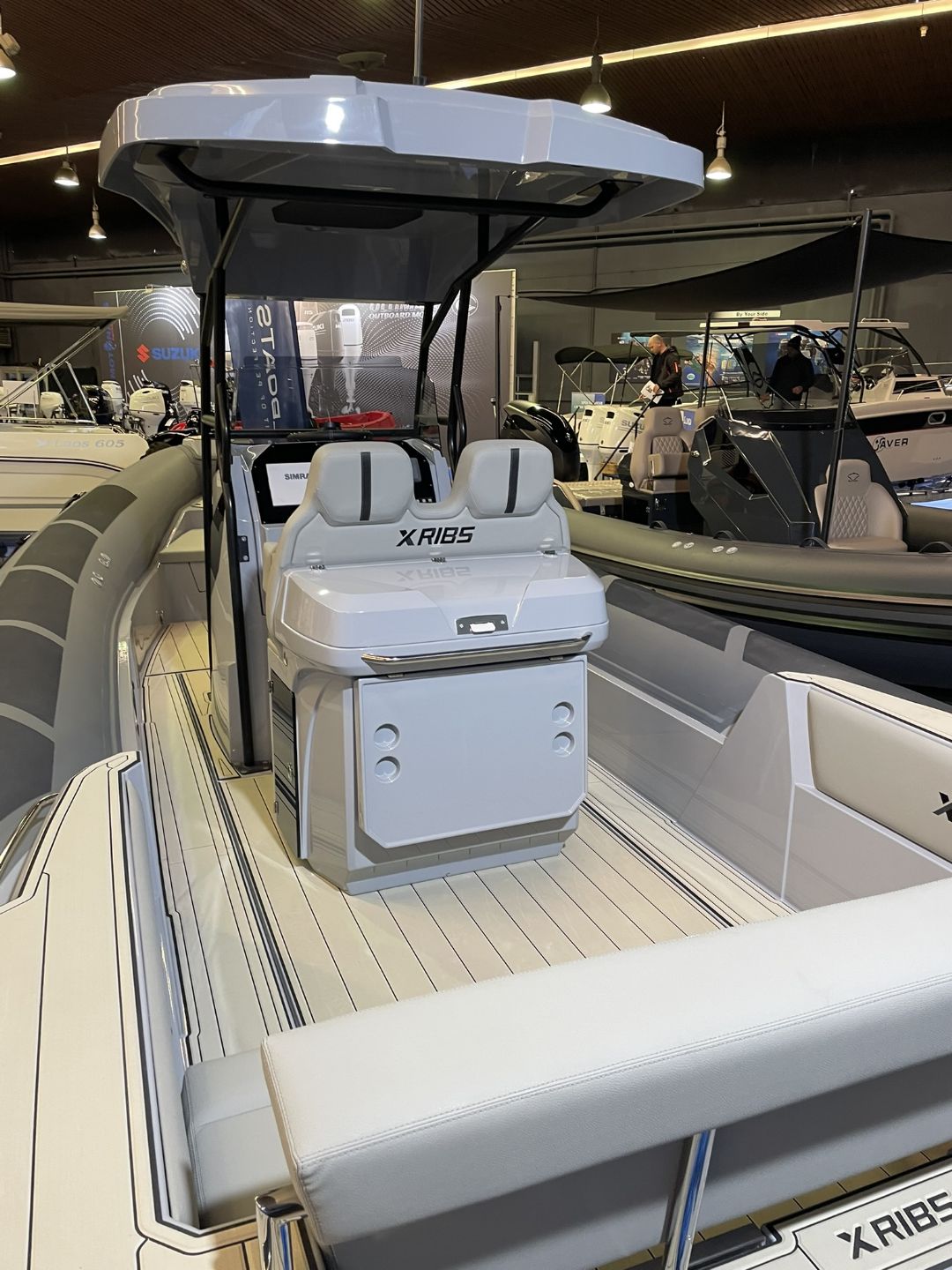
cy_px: 635
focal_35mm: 26
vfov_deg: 67.3
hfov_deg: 53.1
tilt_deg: -13.3
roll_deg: -0.9
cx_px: 476
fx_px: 953
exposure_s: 1/50
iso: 100
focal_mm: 4.2
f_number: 1.6
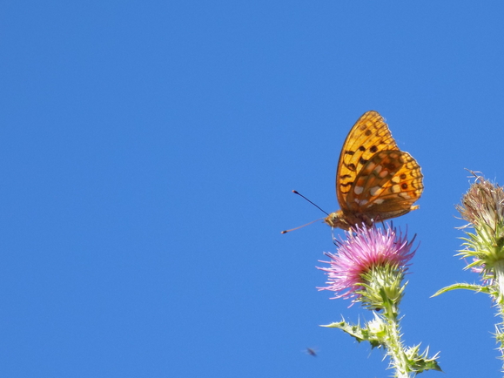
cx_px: 359
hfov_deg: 11.3
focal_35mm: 174
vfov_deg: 8.5
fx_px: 2533
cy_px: 170
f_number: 4.8
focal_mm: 20.9
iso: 80
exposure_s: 1/250
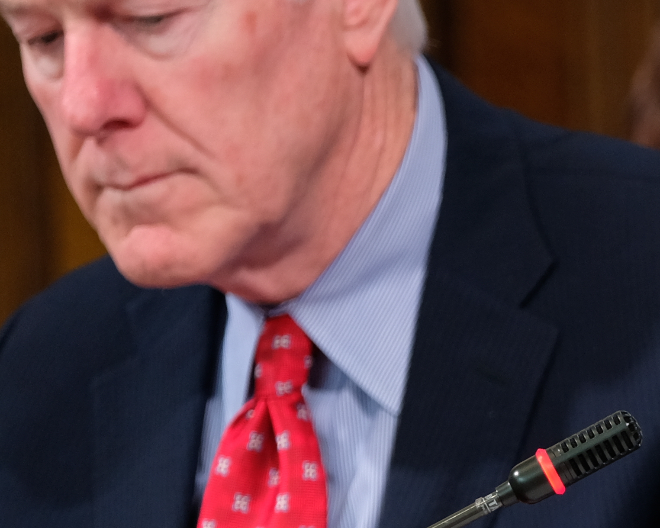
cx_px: 1218
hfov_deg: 3.1
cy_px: 419
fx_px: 11974
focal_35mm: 613
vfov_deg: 2.5
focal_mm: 110.6
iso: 640
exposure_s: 1/125
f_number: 2.8
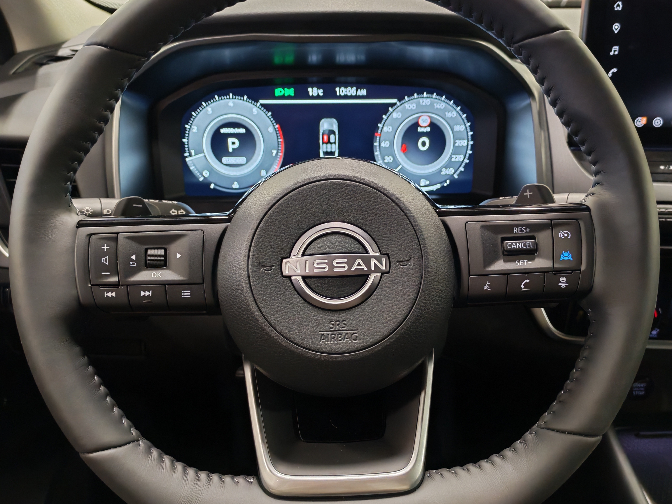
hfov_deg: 54.0
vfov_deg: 41.8
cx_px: 336
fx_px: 660
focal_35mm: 34
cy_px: 252
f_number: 1.9
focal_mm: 6.12
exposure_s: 1/50
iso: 640
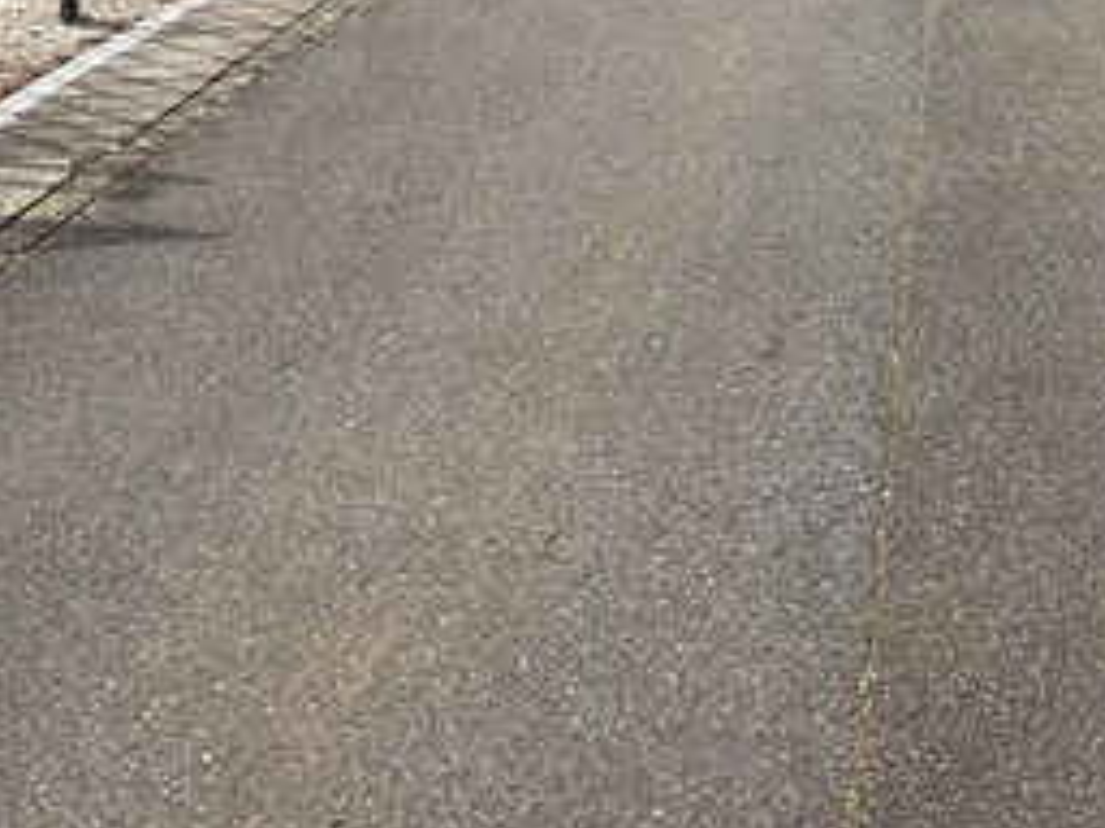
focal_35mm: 70
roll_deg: -1.0
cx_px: 751
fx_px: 2235
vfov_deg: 19.6
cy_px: -190
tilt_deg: -9.4
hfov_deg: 27.6
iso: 20
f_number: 1.8
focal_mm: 3.99
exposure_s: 1/3472
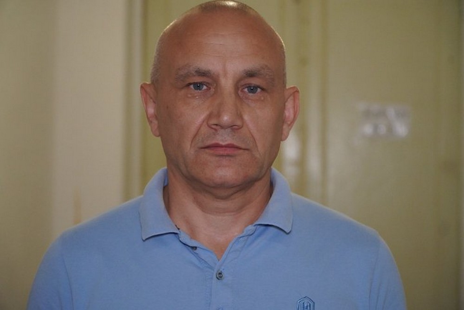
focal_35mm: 92
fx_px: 1180
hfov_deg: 22.2
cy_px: 155
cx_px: 232
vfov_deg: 15.0
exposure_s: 1/160
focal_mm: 61
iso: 3200
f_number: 4
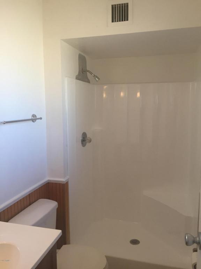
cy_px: 134
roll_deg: +0.6
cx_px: 100
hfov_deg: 48.2
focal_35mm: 29
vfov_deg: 61.7
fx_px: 225
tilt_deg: -6.2
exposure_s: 1/40
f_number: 2.2
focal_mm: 4.15
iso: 32
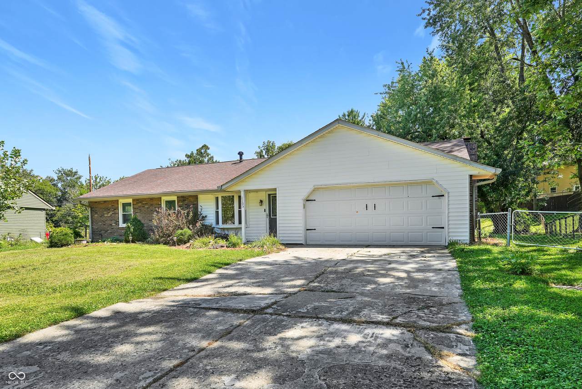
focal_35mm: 22
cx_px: 291
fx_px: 356
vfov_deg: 57.3
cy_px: 194
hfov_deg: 78.6
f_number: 8
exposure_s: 1/800
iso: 100
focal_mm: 22
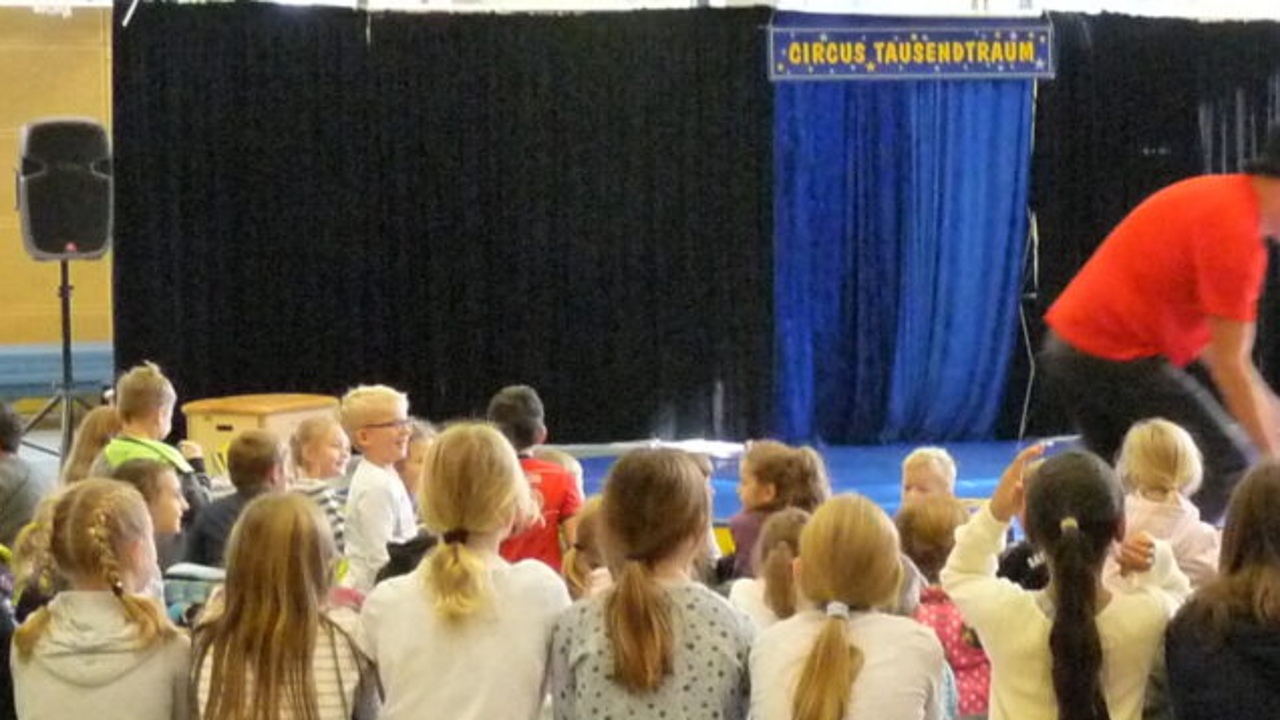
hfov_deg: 22.7
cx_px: 962
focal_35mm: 93
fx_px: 3157
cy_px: 493
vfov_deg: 13.0
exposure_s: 1/60
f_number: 3
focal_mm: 5.4
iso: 800
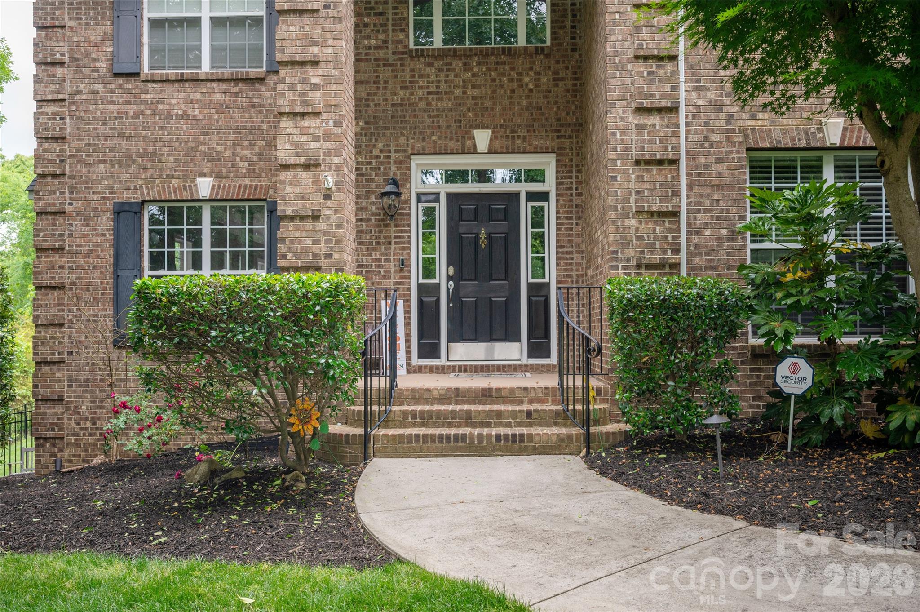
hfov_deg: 62.0
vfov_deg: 43.5
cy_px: 306
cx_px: 460
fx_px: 766
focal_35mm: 30
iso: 400
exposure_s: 1/160
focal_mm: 30
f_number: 4
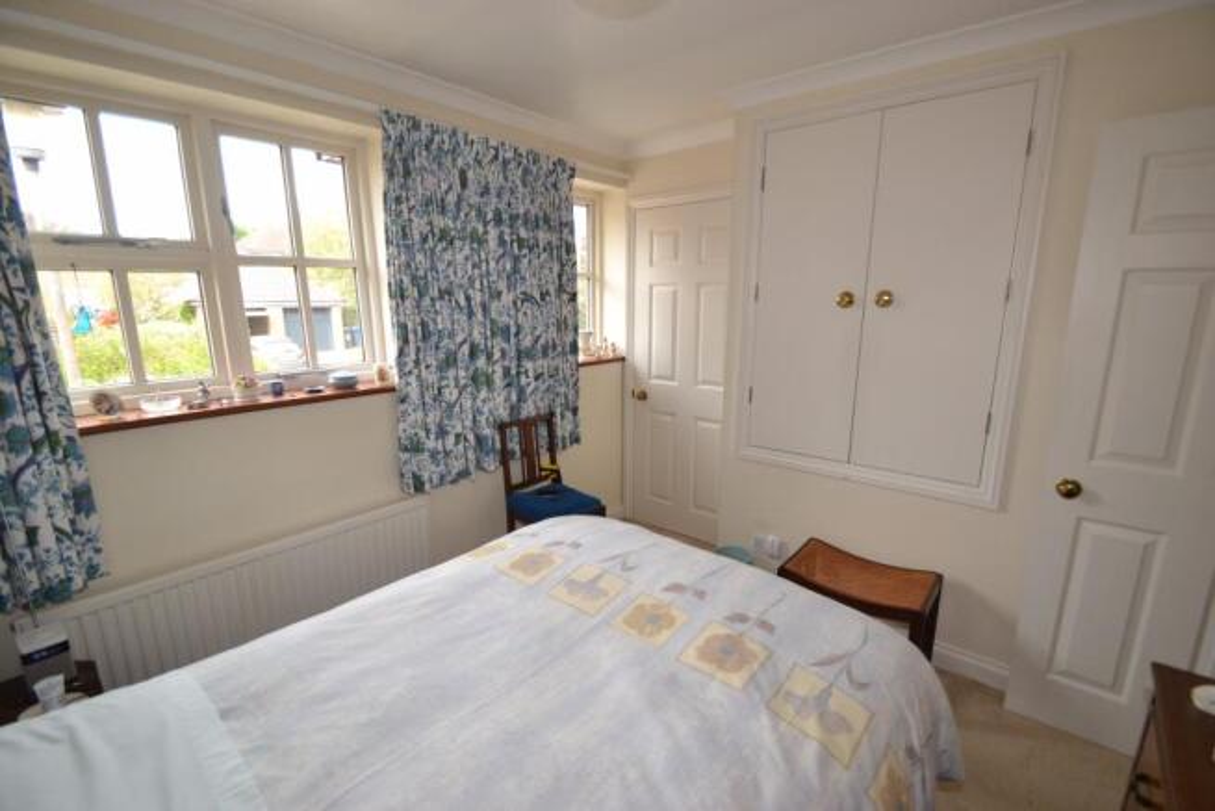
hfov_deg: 100.4
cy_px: 406
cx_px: 608
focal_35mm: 15
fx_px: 506
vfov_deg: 77.4
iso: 400
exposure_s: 1/80
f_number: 4.5
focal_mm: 10
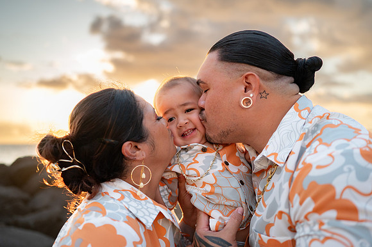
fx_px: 396
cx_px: 189
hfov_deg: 50.4
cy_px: 123
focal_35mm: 38
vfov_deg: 34.7
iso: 400
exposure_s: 1/1000
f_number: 1.8
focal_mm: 35
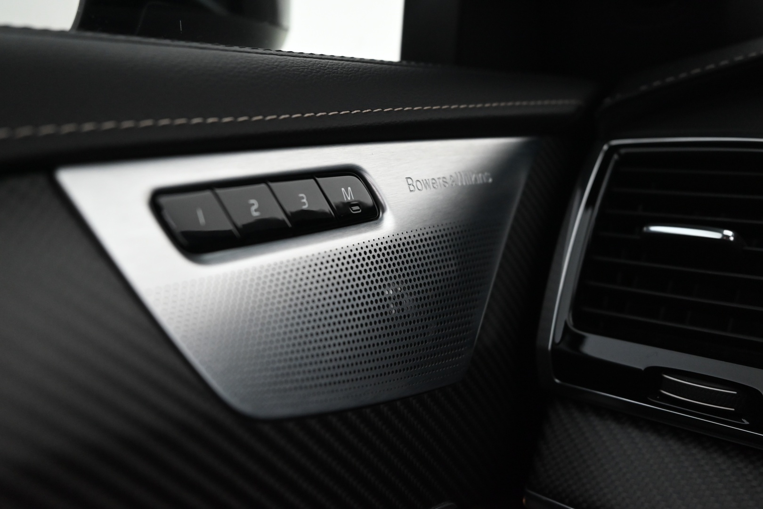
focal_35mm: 34
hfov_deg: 55.8
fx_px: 721
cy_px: 254
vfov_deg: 38.9
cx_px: 382
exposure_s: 1/60
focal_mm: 34
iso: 3200
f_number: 5
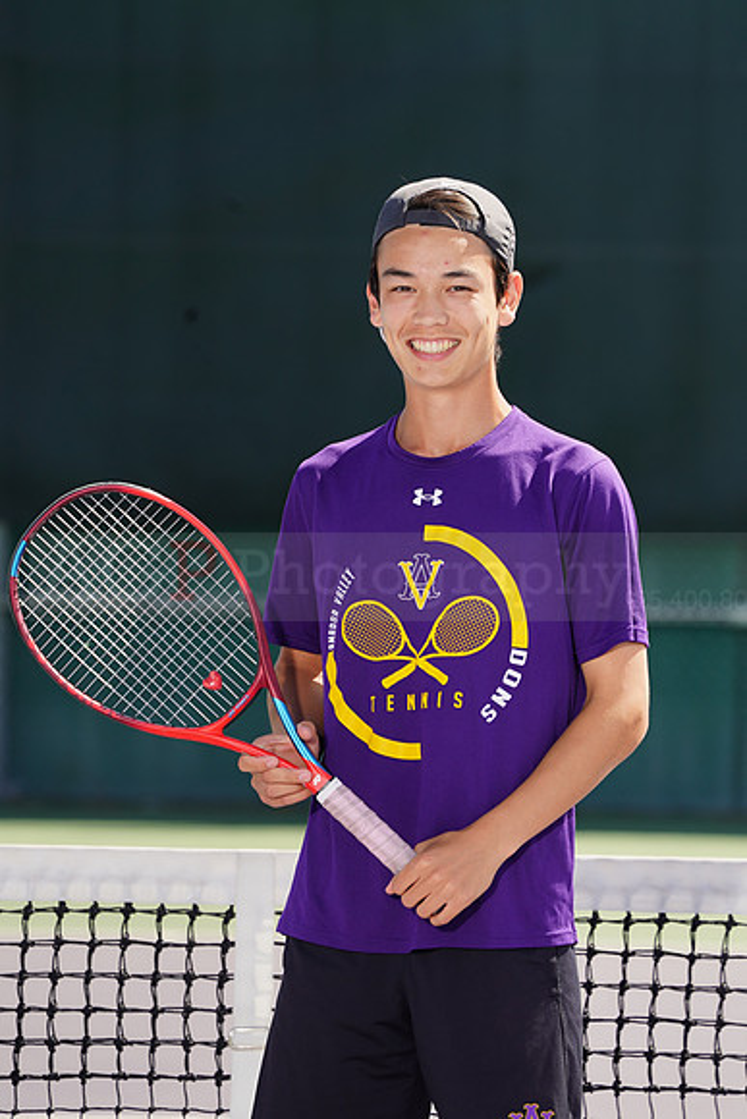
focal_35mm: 306
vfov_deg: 6.7
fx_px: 9518
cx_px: 374
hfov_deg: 4.5
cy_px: 560
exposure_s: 1/250
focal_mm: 306
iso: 100
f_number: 8
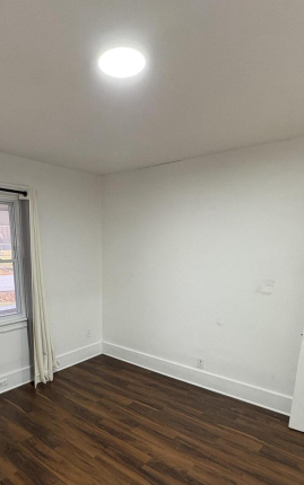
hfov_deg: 52.6
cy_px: 315
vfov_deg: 75.2
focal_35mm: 23
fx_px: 305
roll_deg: -0.5
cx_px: 118
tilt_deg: -12.0
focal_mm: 2.22
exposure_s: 1/60
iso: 250
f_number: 2.2
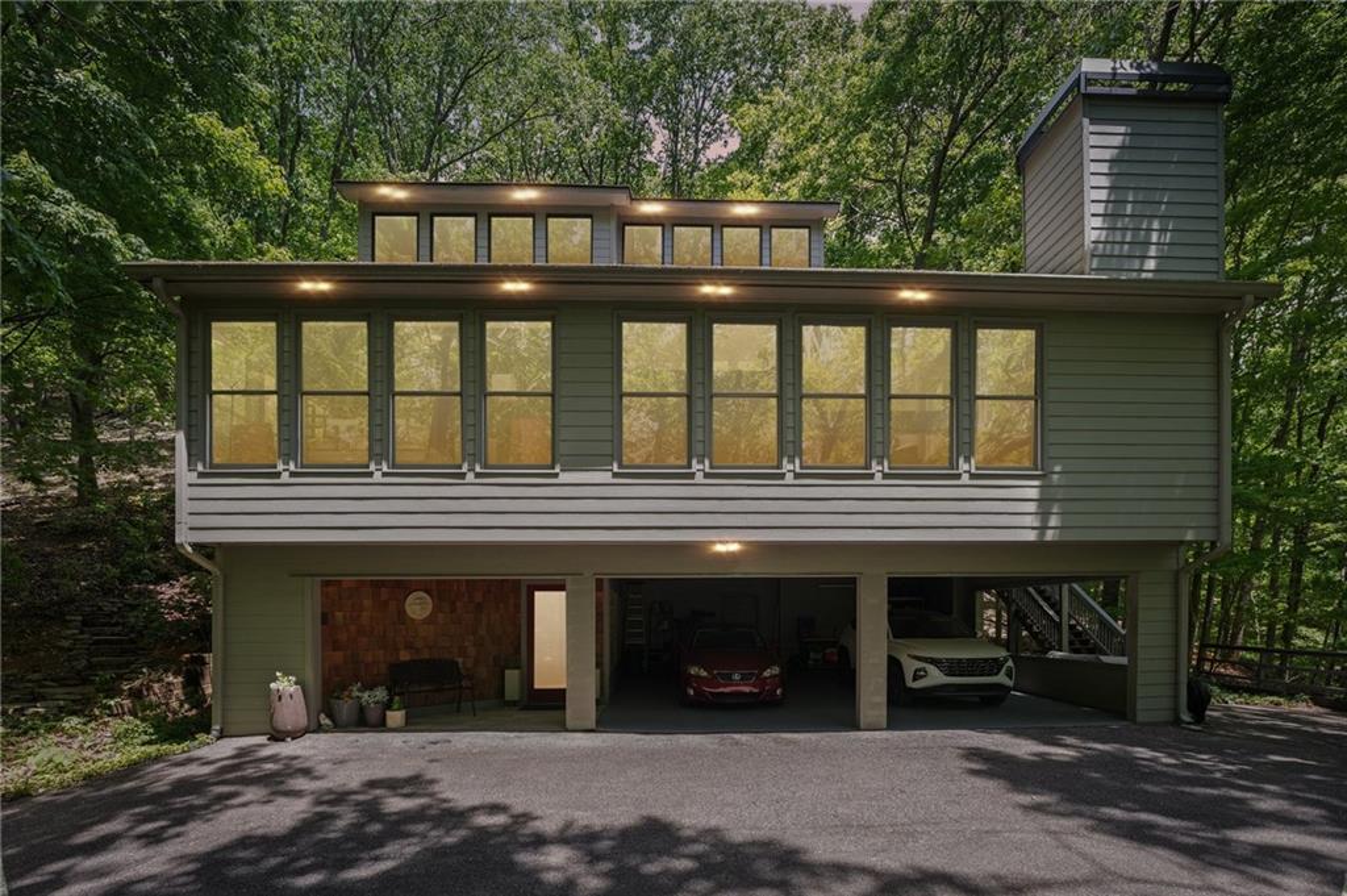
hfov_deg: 104.3
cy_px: 448
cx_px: 674
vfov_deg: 81.1
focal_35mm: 14
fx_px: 523
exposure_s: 1/160
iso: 320
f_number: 8
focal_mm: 14
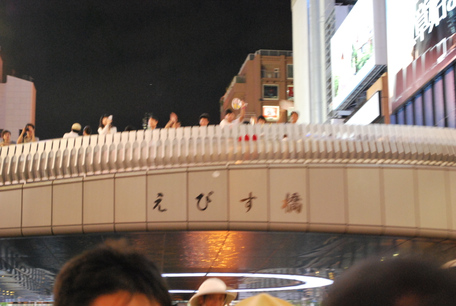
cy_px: 153
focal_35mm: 72
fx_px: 914
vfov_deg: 19.0
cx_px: 228
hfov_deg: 28.0
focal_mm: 48
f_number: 5.6
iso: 1600
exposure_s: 1/10
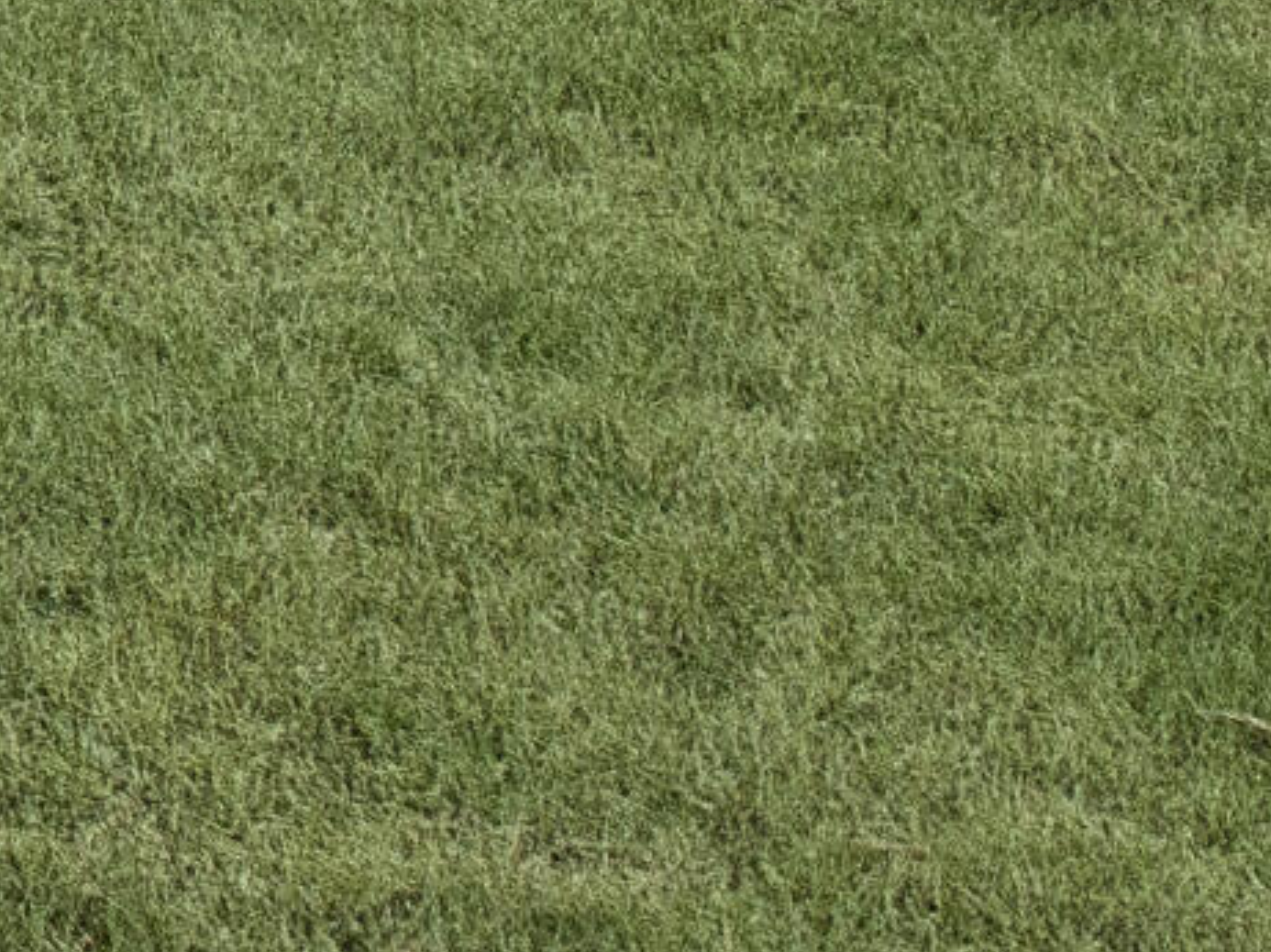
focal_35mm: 156
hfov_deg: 9.8
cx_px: -2501
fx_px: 5725
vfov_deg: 8.7
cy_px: -1235
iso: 80
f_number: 1.78
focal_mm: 6.76
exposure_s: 1/2445
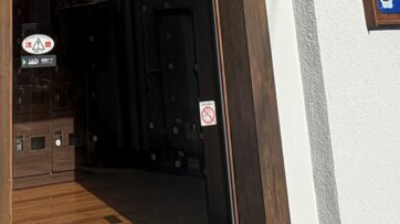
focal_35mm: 54
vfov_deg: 19.5
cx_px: 86
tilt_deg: +16.9
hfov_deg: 37.3
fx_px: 572
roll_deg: +1.5
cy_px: -107
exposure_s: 1/2208
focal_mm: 2.22
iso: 50
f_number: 2.2
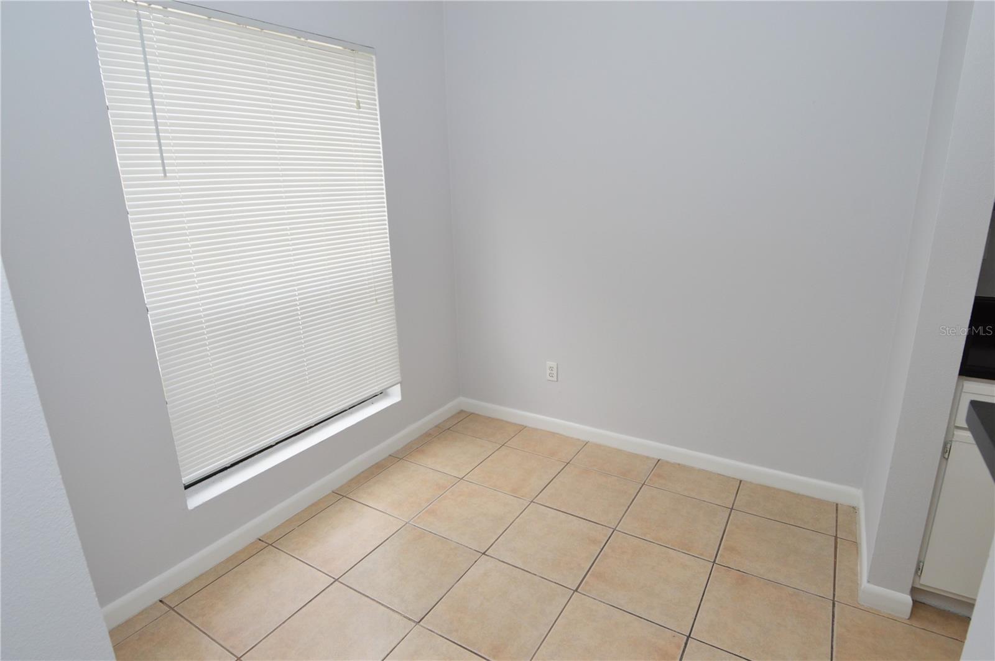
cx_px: 498
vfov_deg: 67.3
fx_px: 497
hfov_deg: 90.1
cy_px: 330
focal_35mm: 18
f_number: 5.6
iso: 400
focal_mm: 12
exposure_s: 1/125
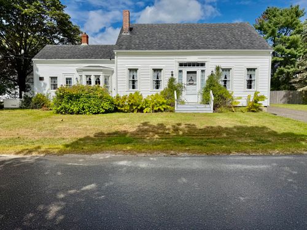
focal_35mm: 24
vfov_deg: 56.8
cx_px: 154
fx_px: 213
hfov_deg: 71.6
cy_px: 115
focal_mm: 6.76
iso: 80
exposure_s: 1/9091
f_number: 1.78
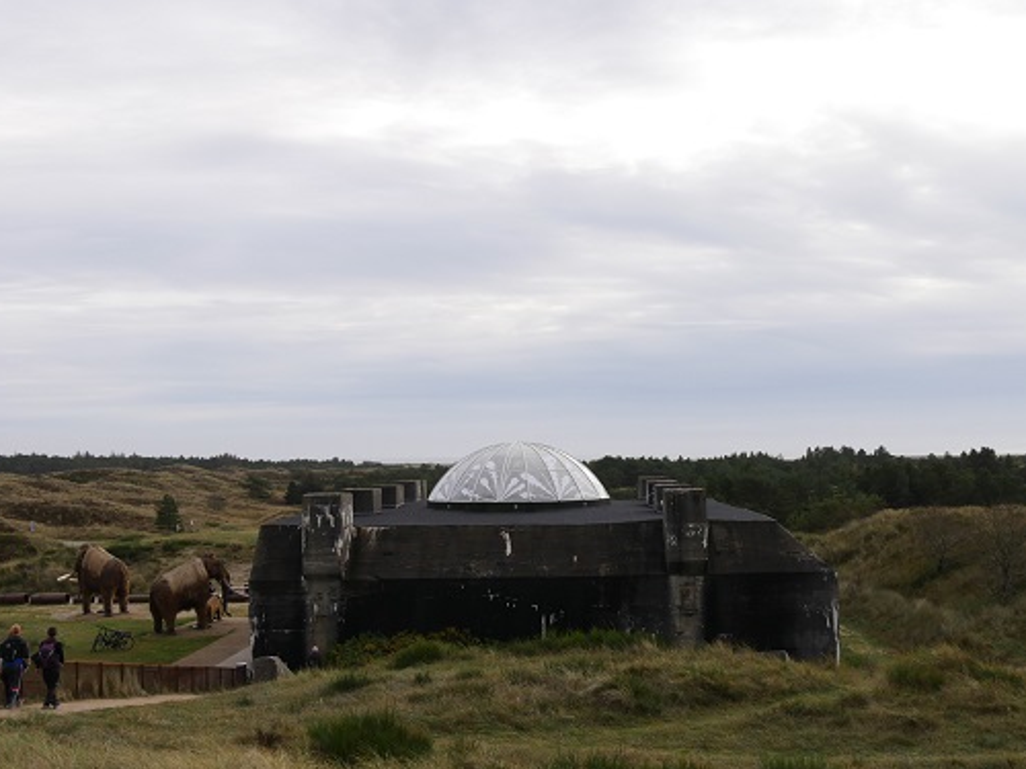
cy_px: 401
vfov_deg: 34.3
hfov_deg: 44.7
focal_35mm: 42
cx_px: 560
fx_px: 1245
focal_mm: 15
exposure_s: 1/320
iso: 200
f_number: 6.3
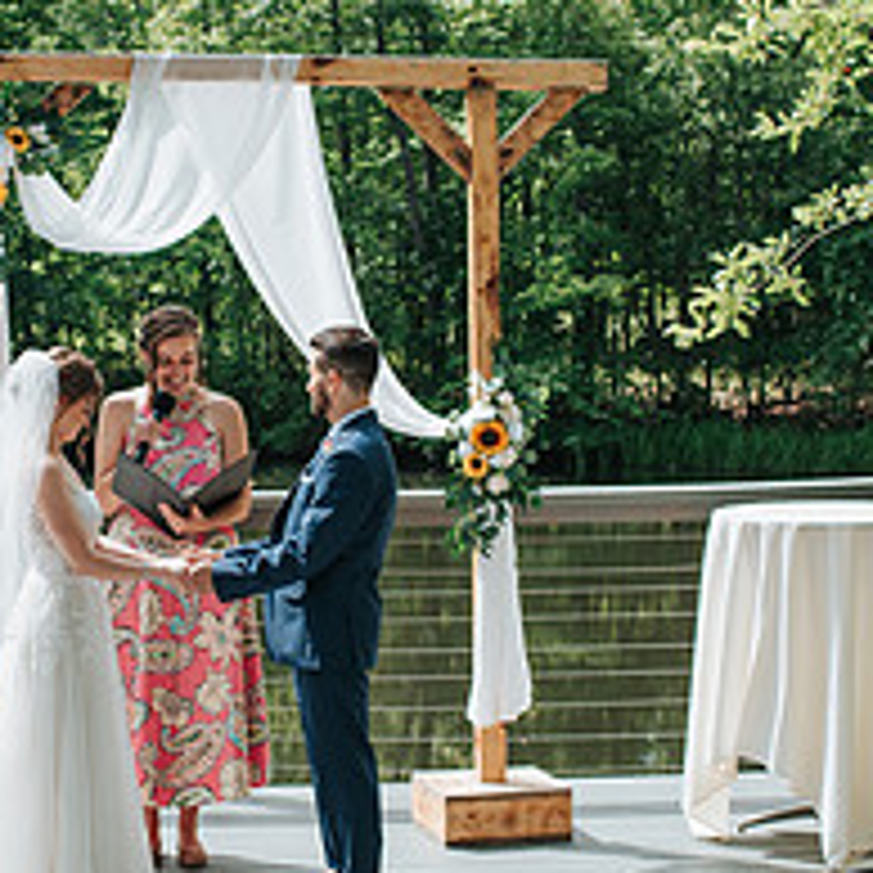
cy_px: 502
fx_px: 2625
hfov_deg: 18.8
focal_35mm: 92
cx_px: 236
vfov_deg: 18.9
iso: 100
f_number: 3.5
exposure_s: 1/800
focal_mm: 35
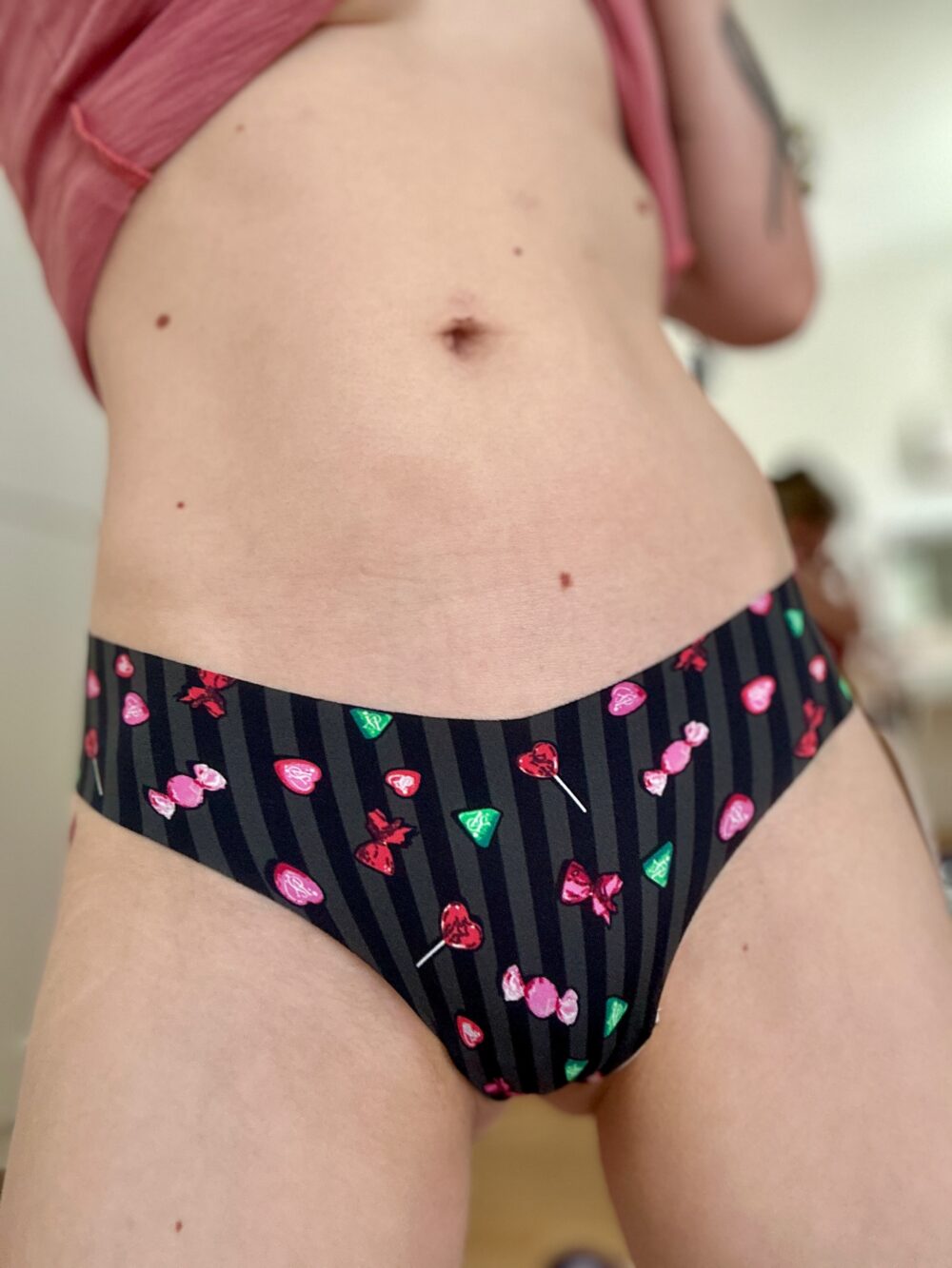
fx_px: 1100
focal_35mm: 30
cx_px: 476
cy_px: 634
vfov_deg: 60.0
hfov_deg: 46.8
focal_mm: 2.69
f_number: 1.9
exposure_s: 1/60
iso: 100
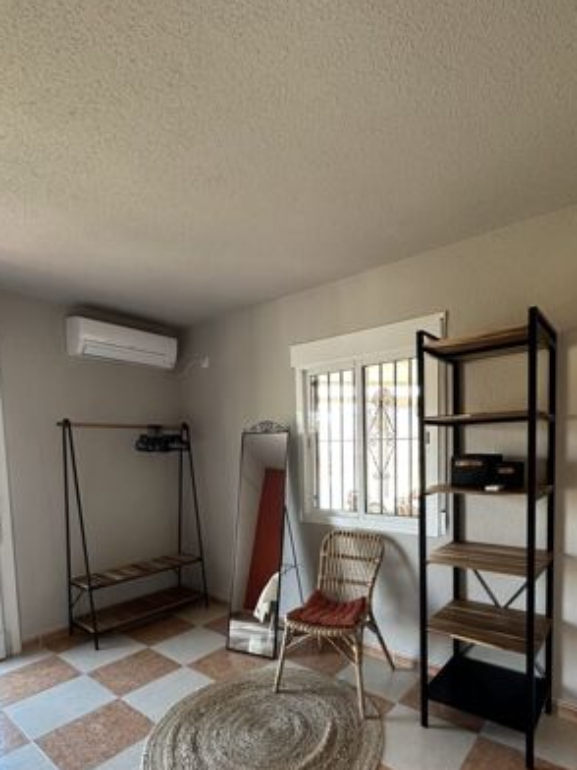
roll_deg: +0.6
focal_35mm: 19
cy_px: 481
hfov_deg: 68.5
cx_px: 319
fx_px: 422
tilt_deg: -5.3
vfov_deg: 83.1
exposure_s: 1/99
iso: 320
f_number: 2.2
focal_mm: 2.22
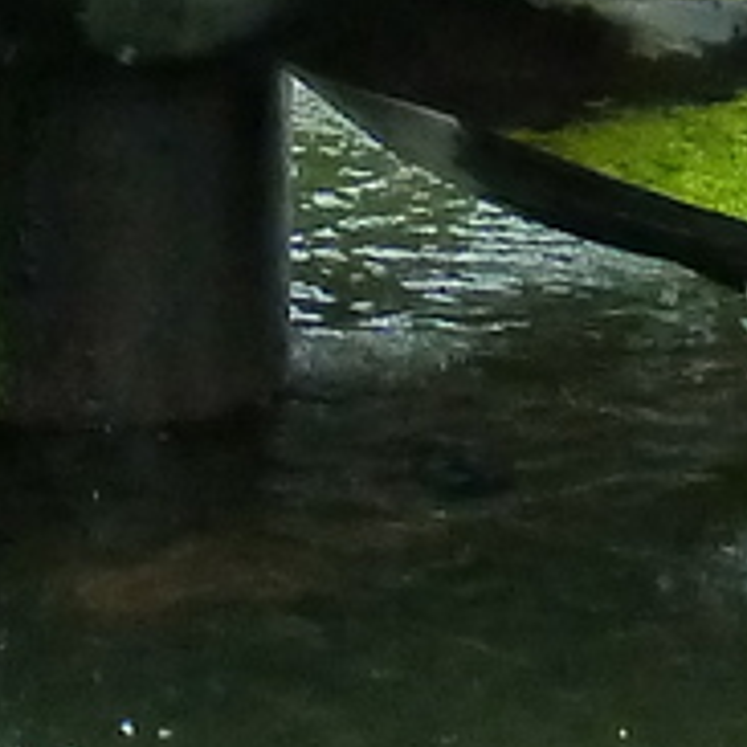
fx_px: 4712
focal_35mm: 193
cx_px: 155
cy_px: -1551
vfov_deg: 7.8
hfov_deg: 9.0
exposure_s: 1/250
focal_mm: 4.1
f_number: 4
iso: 200
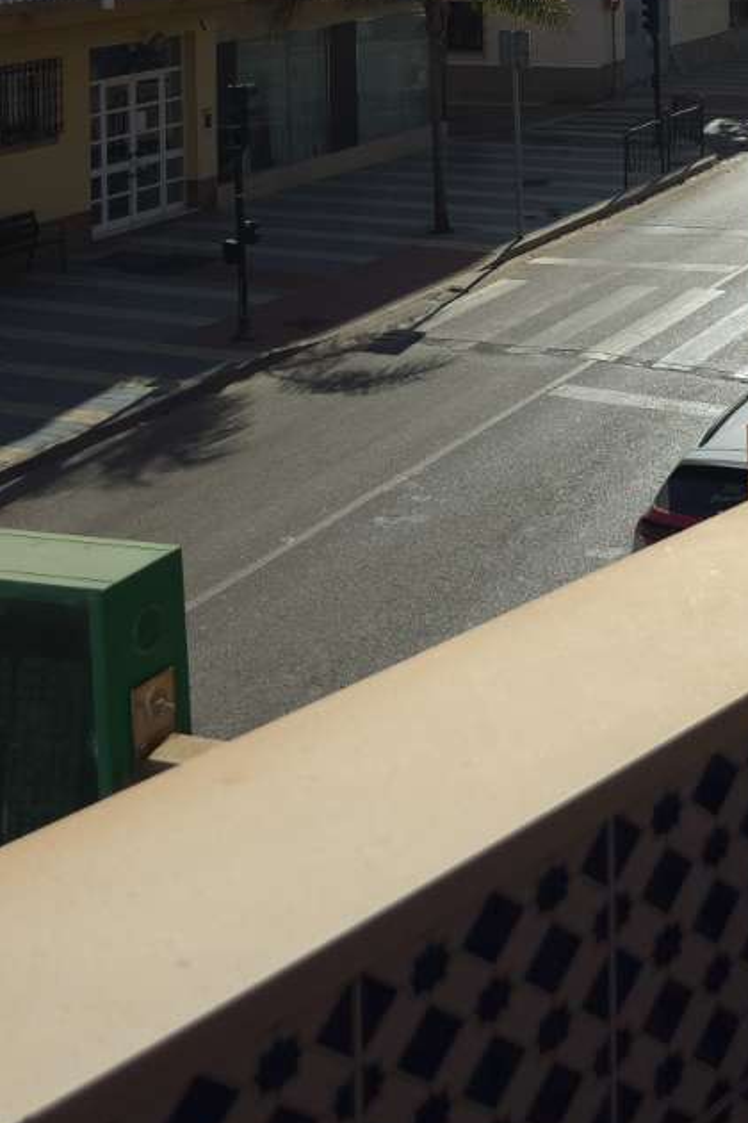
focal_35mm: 57
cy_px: -116
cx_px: 772
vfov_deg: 31.1
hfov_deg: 22.7
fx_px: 1776
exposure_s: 1/732
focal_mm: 6.3
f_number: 1.7
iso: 12
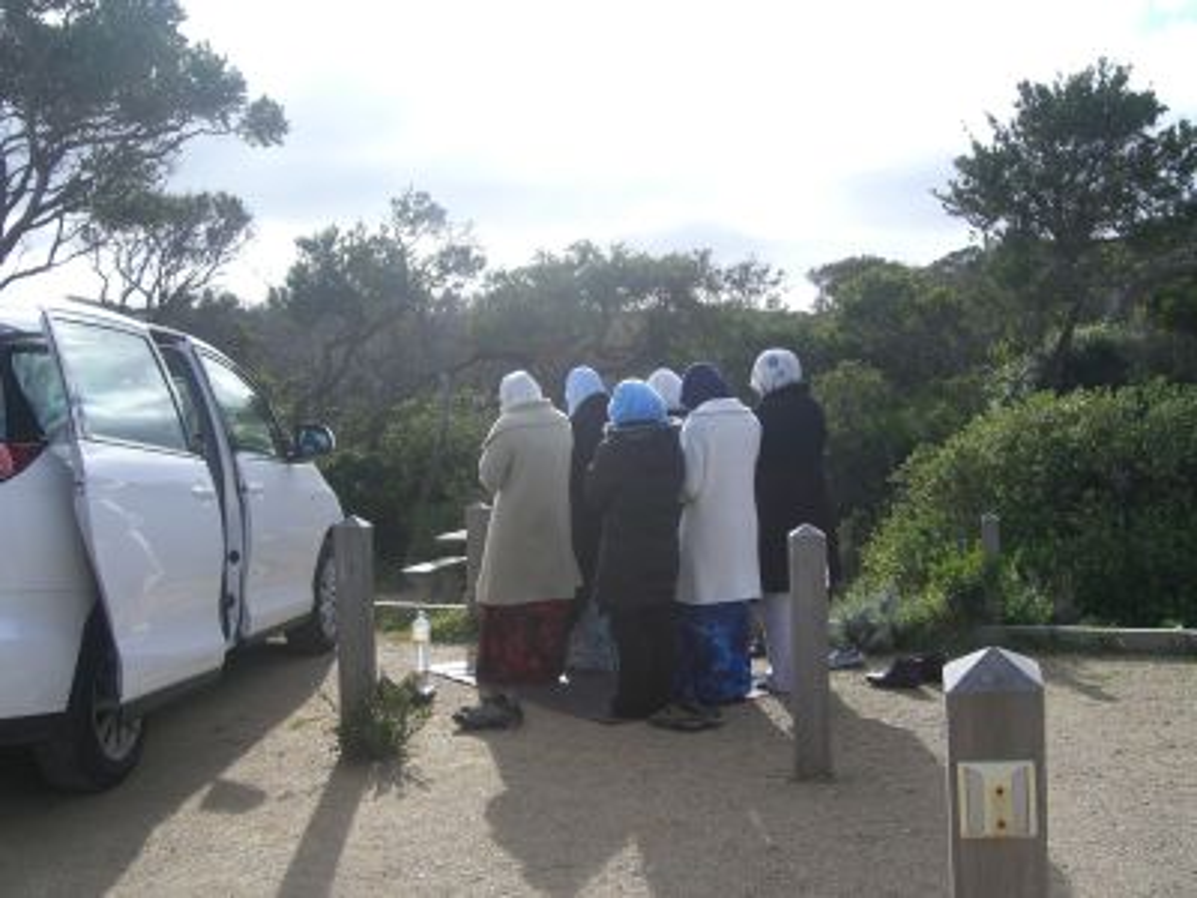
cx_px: 598
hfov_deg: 49.0
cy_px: 449
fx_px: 1314
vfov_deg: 37.7
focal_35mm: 38
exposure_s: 1/125
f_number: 8
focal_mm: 7.9
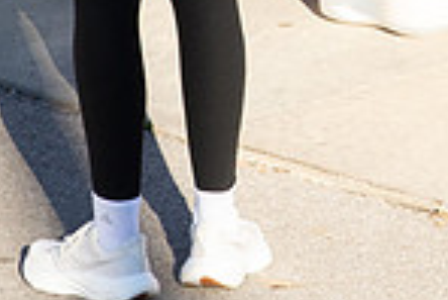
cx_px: 537
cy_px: -232
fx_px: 3276
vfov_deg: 5.2
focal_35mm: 263
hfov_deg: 7.8
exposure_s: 1/200
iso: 640
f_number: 13
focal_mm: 62
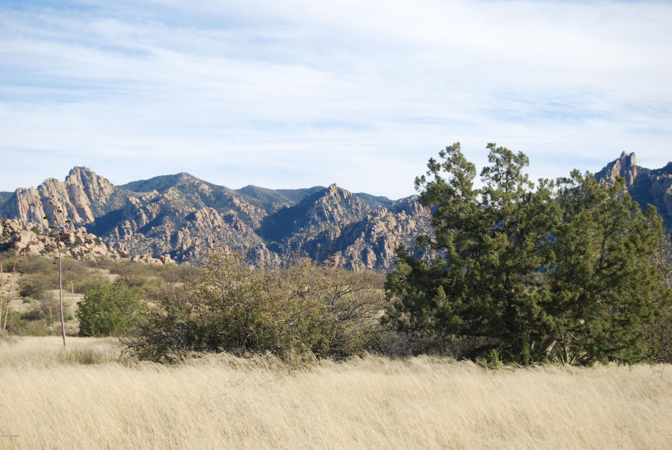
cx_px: 336
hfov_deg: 24.6
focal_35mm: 82
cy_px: 225
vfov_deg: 16.6
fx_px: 1542
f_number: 7.1
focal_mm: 55
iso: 100
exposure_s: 1/200
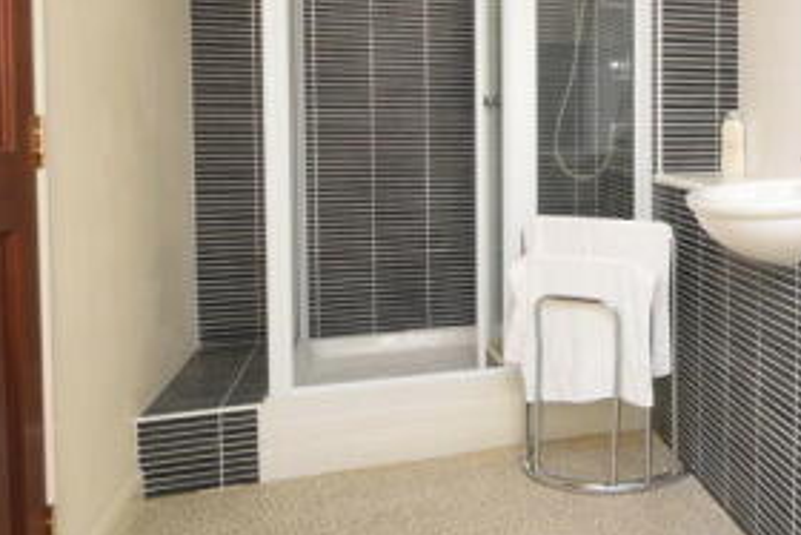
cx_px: 729
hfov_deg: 48.4
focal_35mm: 35
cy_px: 162
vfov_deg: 37.3
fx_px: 779
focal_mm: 10
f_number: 4.5
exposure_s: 1/80
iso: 800
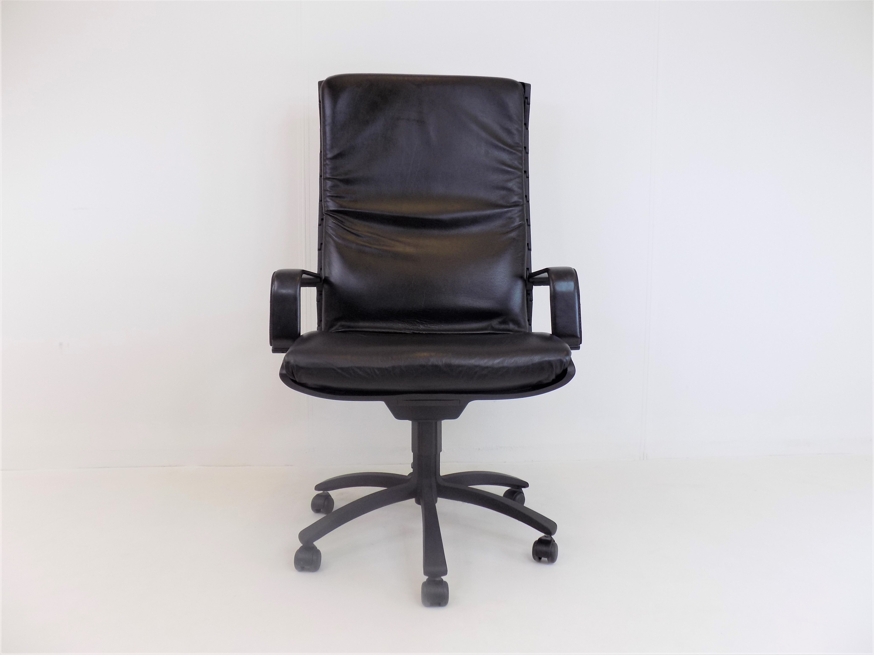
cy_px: 328
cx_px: 437
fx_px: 581
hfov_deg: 73.9
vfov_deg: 58.9
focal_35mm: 23
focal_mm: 4
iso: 80
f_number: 3.1
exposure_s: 1/40
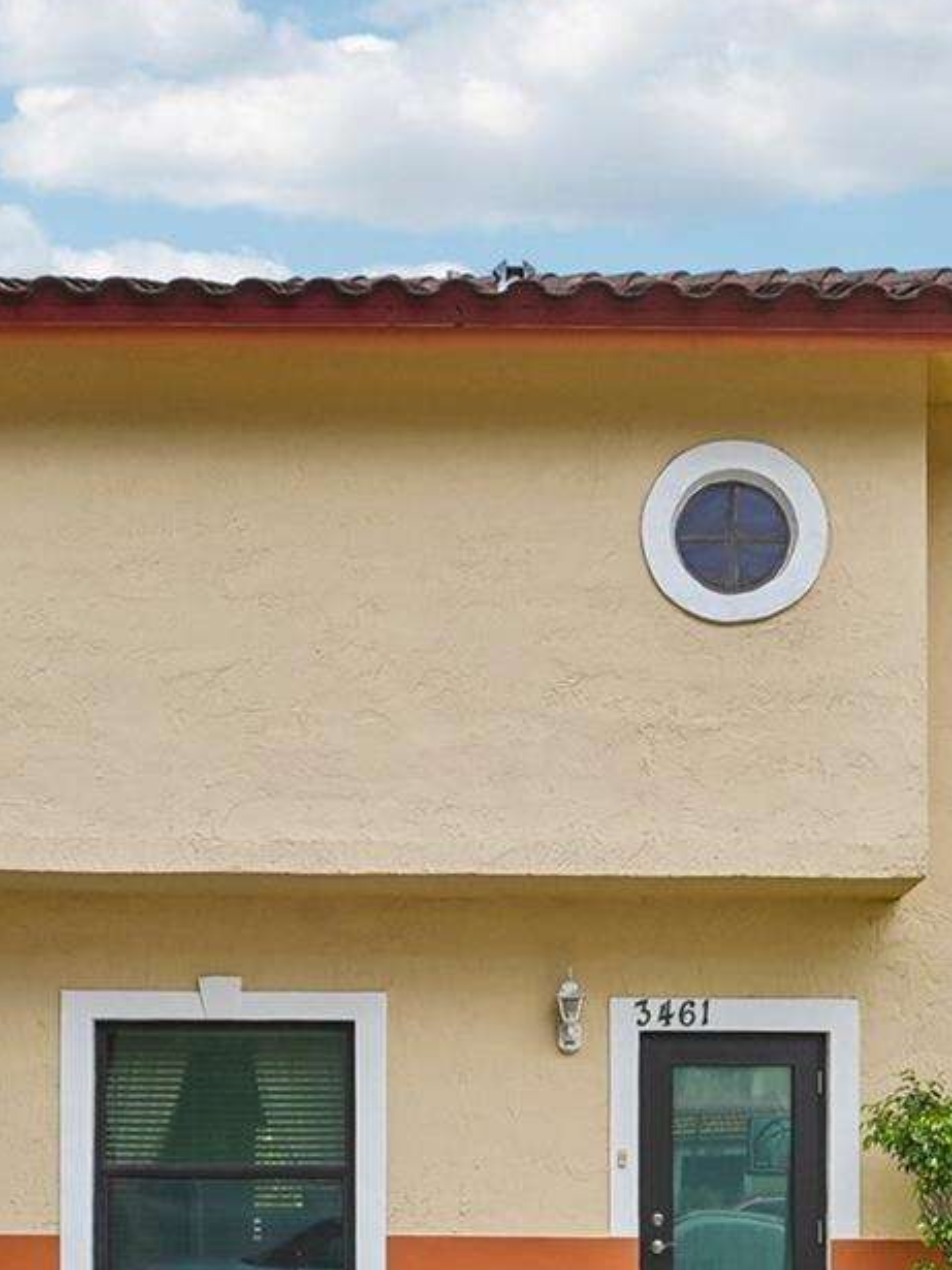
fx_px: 1834
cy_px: 820
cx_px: 489
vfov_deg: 37.9
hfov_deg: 29.1
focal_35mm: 50
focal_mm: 20
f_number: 7.1
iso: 100
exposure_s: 1/200
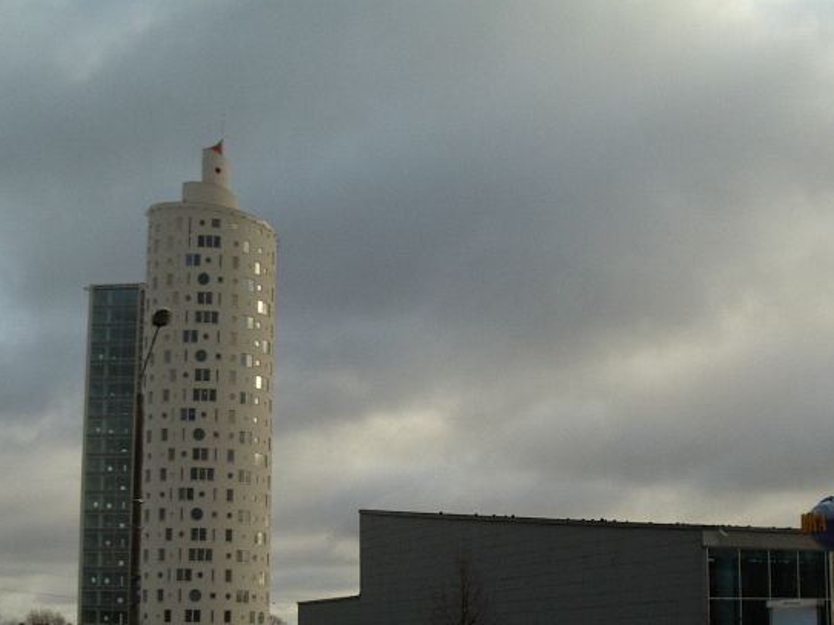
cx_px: 410
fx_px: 1349
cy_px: 398
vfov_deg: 26.0
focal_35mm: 56
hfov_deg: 34.4
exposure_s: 1/250
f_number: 4.8
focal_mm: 5.8
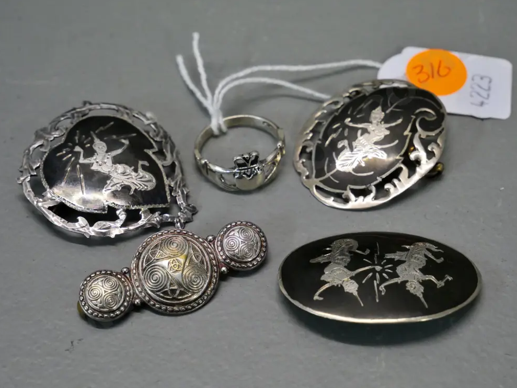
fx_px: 1300
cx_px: 256
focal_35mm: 87
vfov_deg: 17.0
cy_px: 199
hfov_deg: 22.5
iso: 3200
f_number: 6.3
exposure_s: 1/80
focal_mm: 42
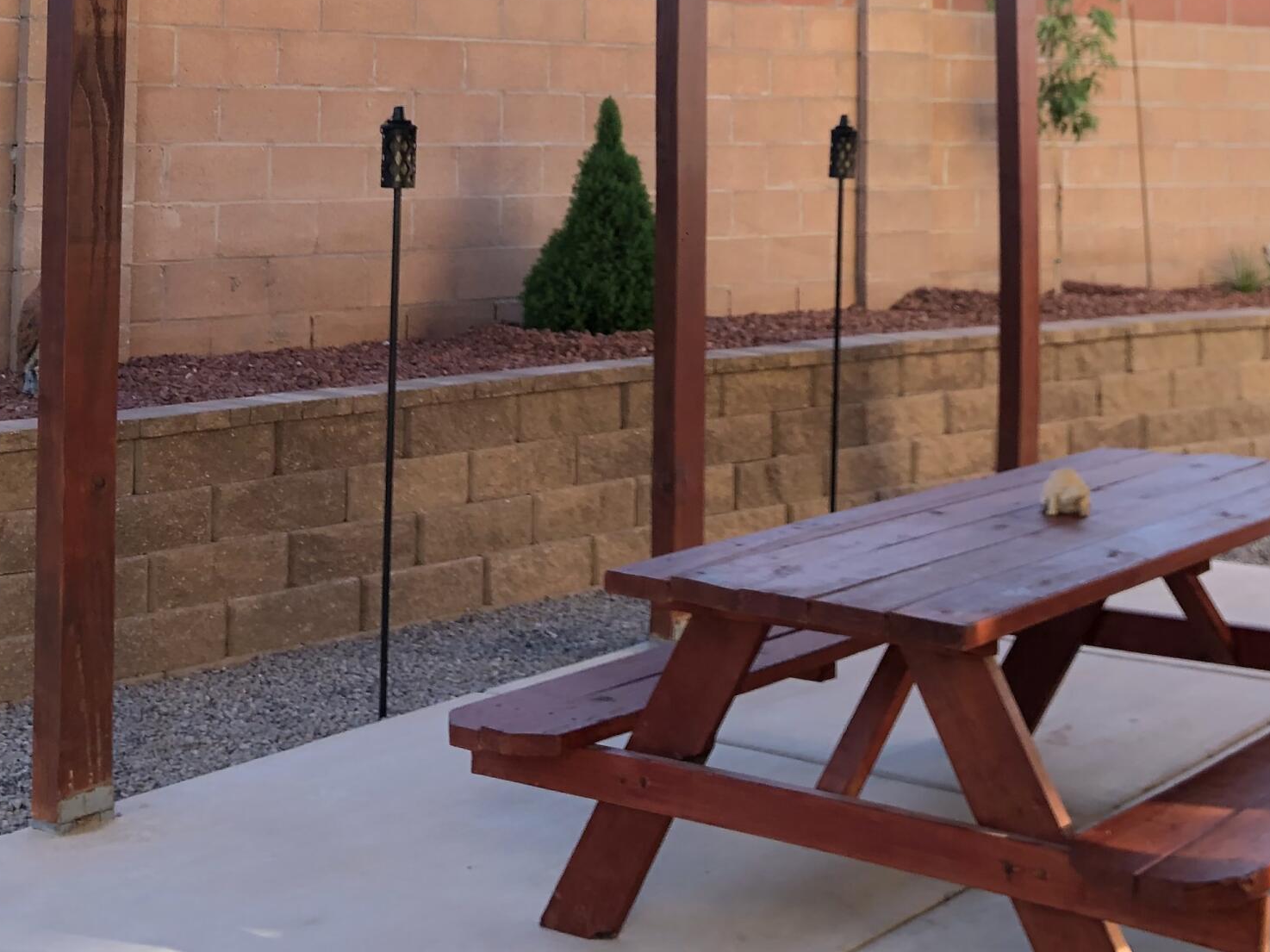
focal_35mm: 57
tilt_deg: +3.3
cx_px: 714
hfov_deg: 33.7
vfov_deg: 24.7
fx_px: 2091
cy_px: 47
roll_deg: -0.5
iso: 20
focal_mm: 3.99
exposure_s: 1/235
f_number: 1.8
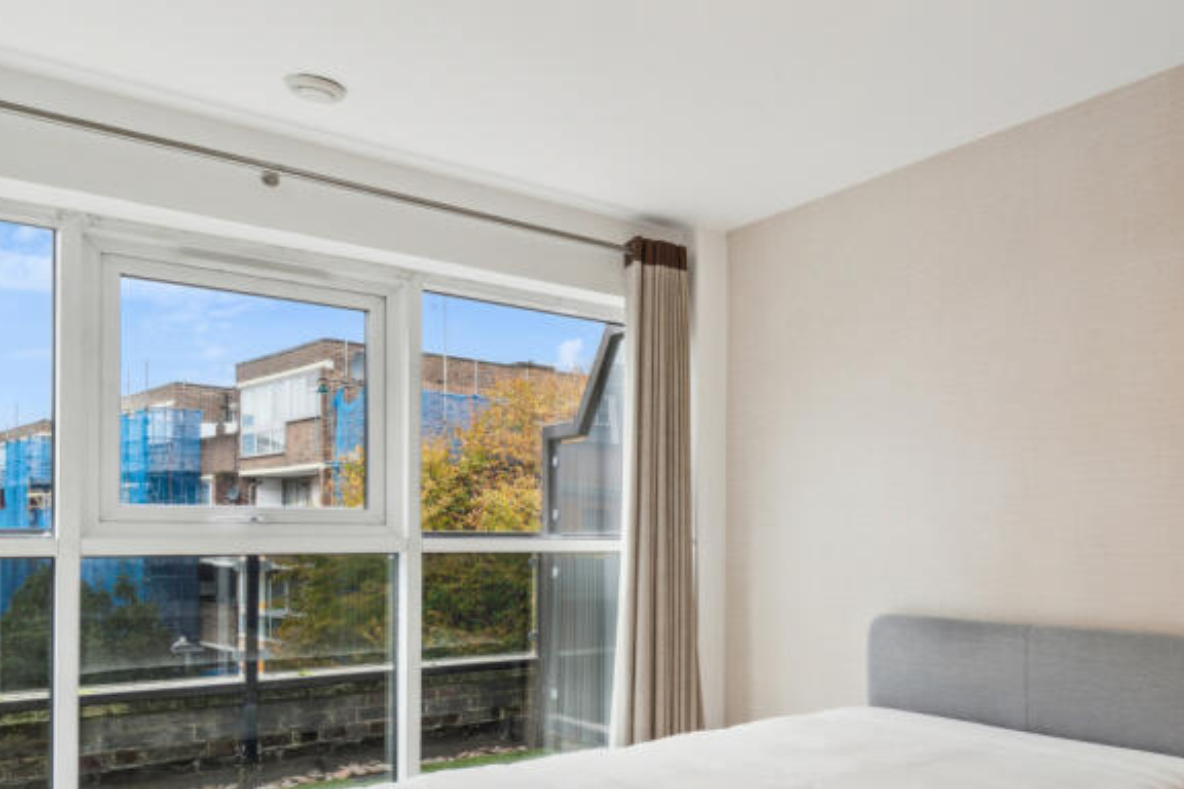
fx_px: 1052
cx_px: 874
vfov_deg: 40.6
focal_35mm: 32
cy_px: 521
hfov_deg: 56.1
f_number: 11
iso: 400
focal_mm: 18
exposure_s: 1/20
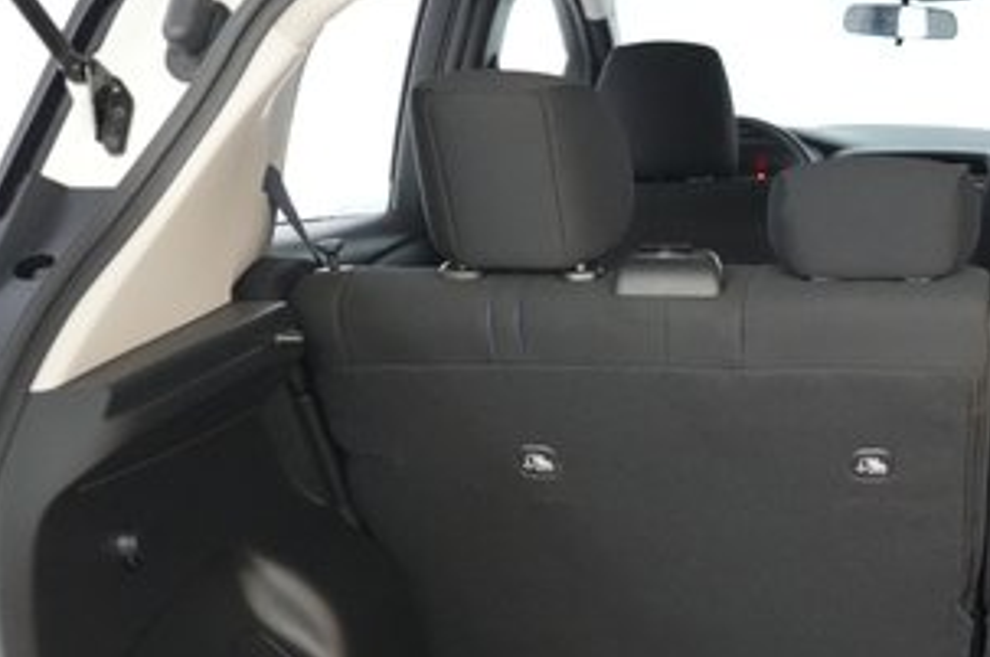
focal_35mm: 55
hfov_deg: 34.6
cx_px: 853
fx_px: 1510
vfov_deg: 23.9
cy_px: 579
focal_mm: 26
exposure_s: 1/160
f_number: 2.8
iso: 10000
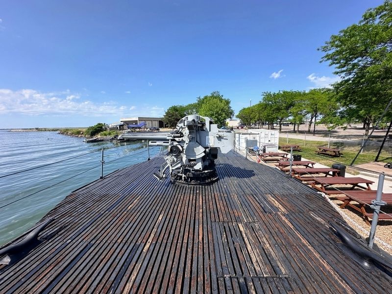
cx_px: 196
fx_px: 159
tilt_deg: -8.0
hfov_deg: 102.1
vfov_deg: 85.7
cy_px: 147
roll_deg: +0.8
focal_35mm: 14
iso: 50
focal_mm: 2.22
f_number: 2.2
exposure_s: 1/1618
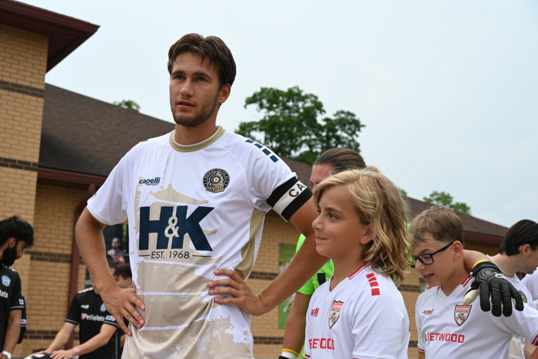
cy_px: 180
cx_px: 269
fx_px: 702
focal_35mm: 47
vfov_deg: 28.7
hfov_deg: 41.9
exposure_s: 1/400
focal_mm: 47
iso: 450
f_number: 5.3
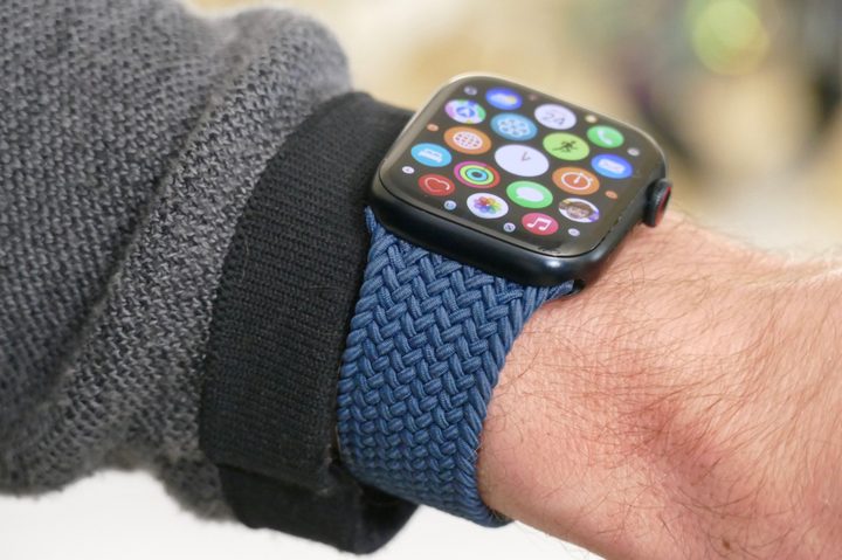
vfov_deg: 3.8
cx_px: 421
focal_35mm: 361
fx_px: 8437
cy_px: 280
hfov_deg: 5.7
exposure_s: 1/13
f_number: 4.5
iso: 1600
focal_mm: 131.62
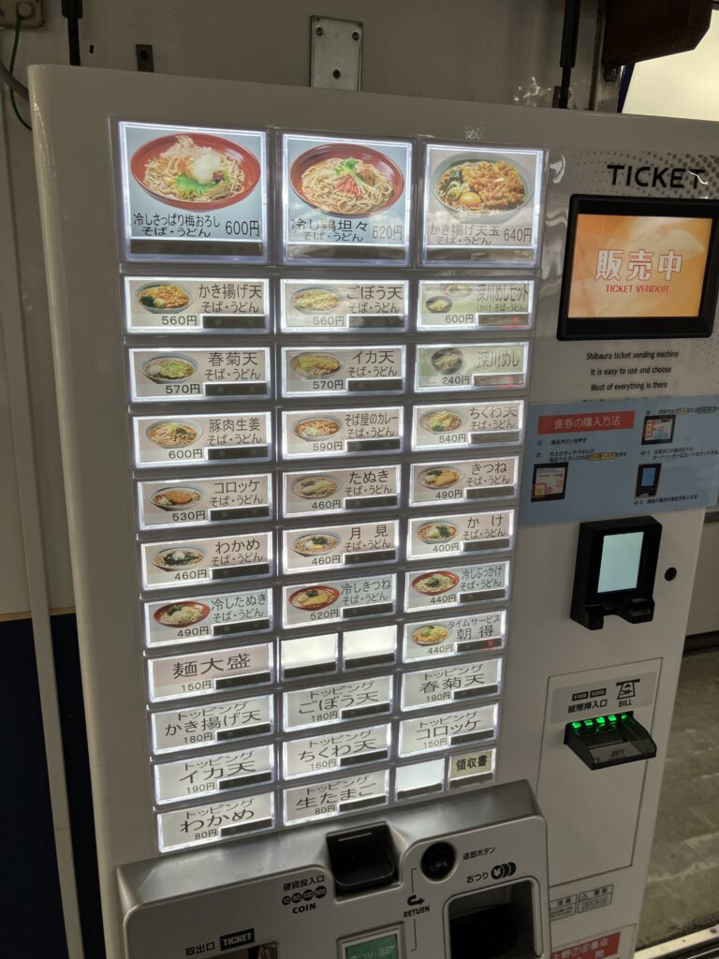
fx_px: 775
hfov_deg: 49.7
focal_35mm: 28
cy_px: 480
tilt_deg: -15.7
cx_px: 360
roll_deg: -1.3
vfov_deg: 63.4
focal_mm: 3.99
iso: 25
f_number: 1.8
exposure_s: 1/100
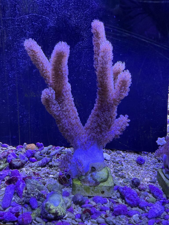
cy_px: 112
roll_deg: -5.2
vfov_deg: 71.6
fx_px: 156
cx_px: 84
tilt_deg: -19.9
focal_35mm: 24
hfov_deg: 56.8
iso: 320
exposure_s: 1/71
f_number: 2.2
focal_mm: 2.22
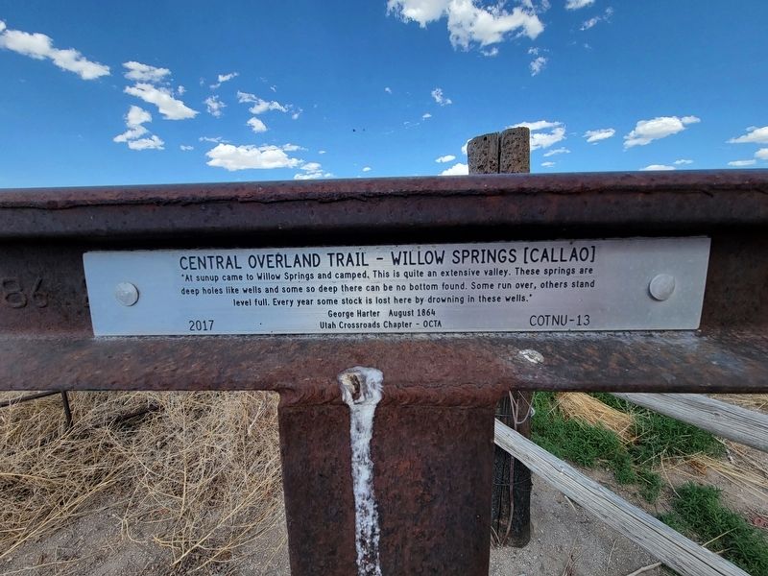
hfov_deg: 106.2
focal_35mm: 13
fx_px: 288
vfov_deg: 89.9
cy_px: 288
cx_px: 384
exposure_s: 1/781
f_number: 2.2
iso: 50
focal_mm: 2.2
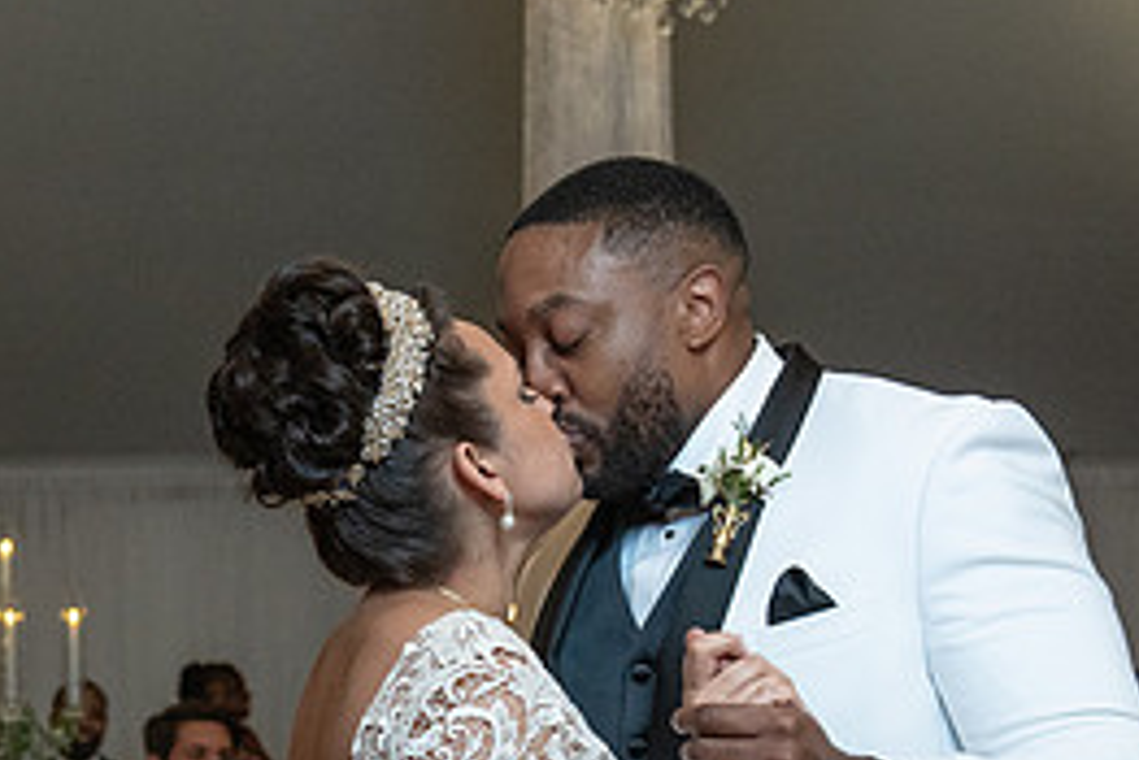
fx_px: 3197
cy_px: 712
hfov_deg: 20.2
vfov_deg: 13.4
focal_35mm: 101
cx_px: 479
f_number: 4
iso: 2000
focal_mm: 37
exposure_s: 1/200
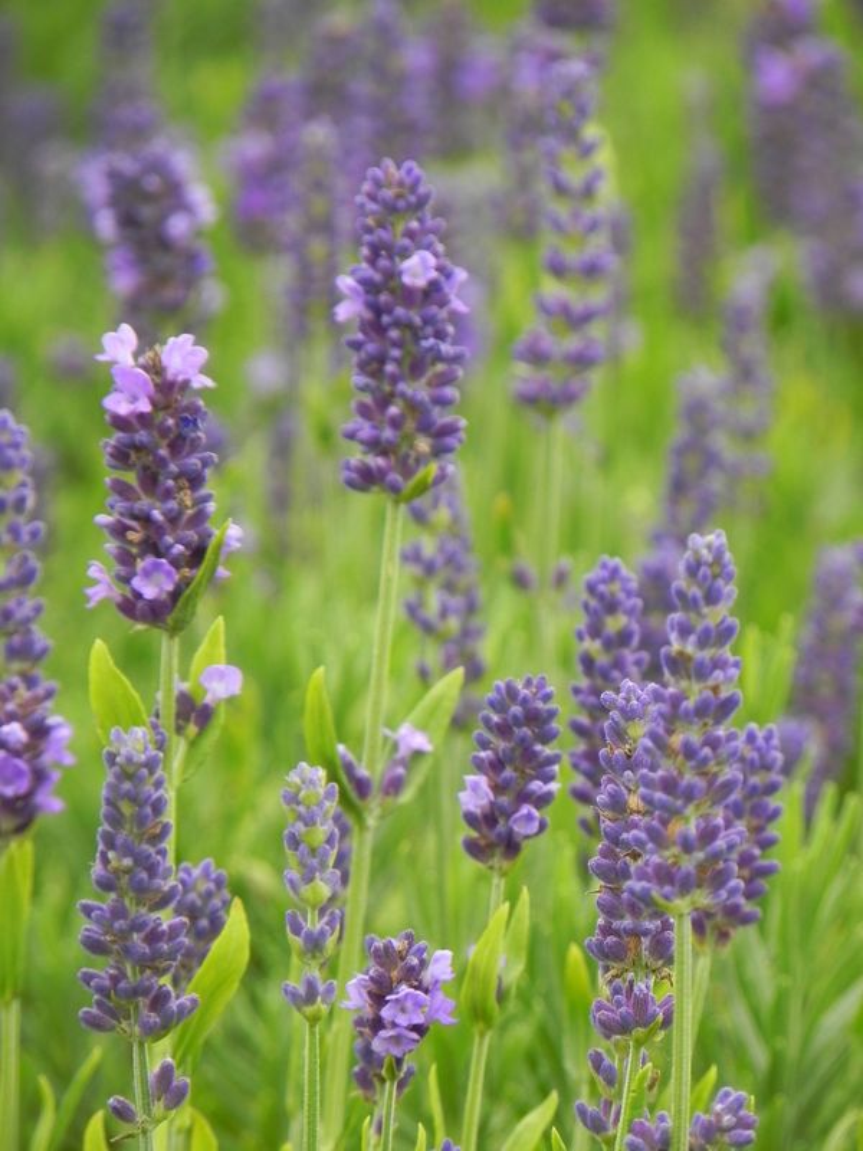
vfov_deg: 4.1
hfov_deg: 3.1
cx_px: 432
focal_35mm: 481
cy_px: 576
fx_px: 15989
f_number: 5
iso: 160
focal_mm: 85.6
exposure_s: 1/160
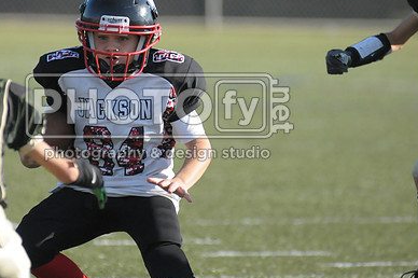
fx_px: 8573
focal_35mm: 739
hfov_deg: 2.8
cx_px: 154
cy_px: 114
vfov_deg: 1.9
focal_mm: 330
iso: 1600
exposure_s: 1/5000
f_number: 4
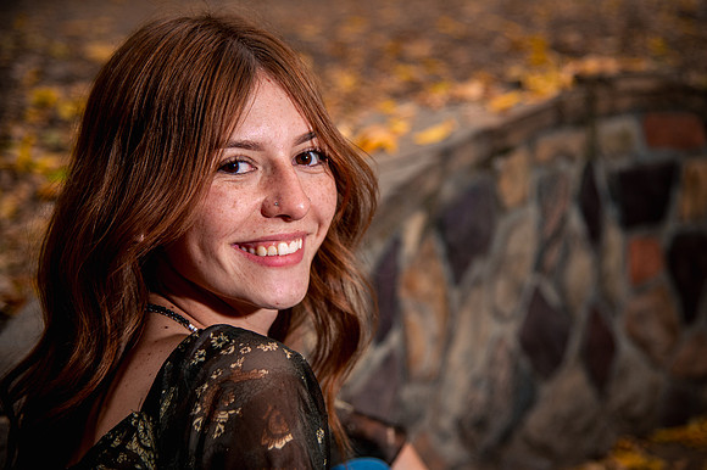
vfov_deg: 19.1
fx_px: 1396
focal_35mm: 71
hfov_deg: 28.4
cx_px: 381
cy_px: 217
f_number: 4
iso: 400
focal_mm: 66
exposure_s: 1/160
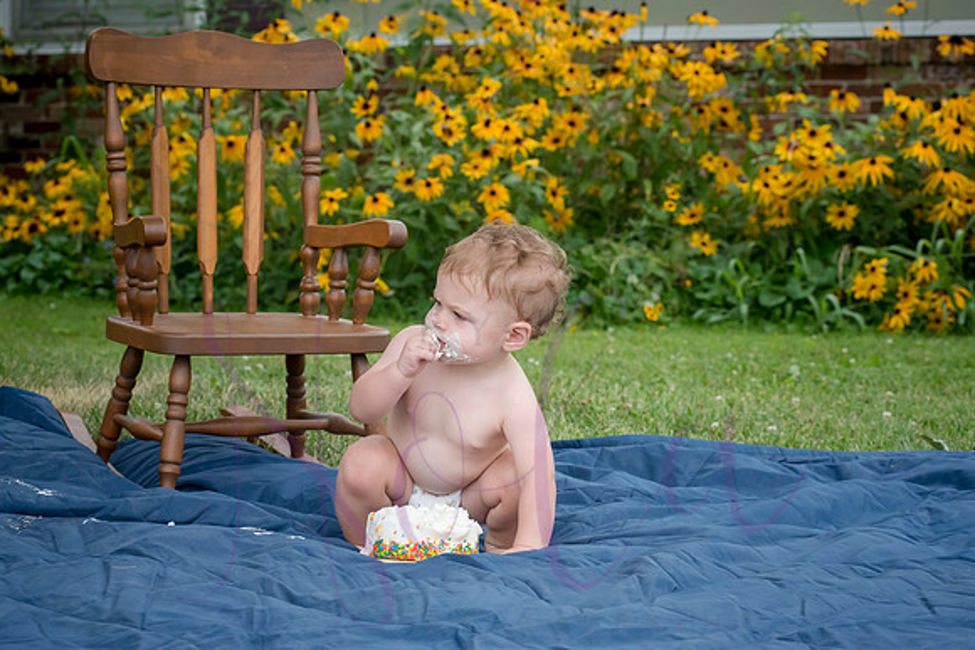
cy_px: 320
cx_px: 491
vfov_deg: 15.1
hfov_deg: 22.5
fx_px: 2454
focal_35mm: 91
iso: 500
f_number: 9
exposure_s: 1/320
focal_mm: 86
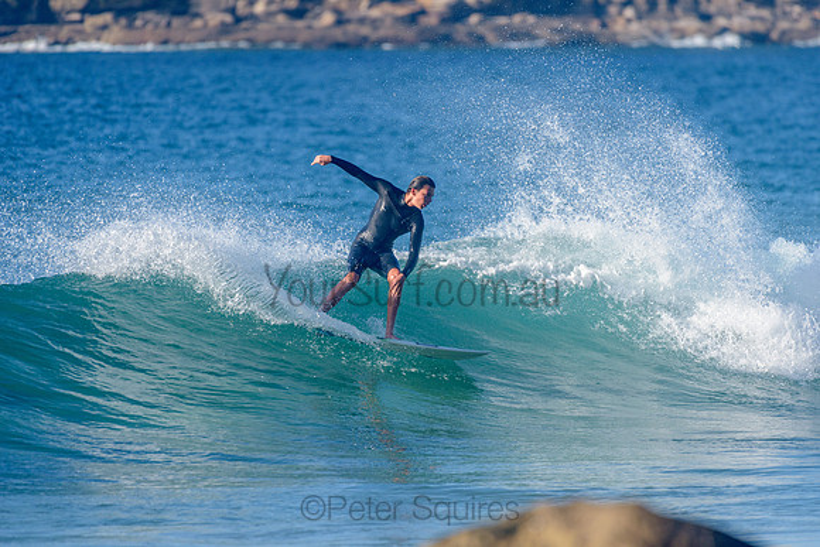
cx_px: 410
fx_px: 11398
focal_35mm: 500
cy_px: 274
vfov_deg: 2.7
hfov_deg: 4.1
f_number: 5.6
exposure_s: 1/2000
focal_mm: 500
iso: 280
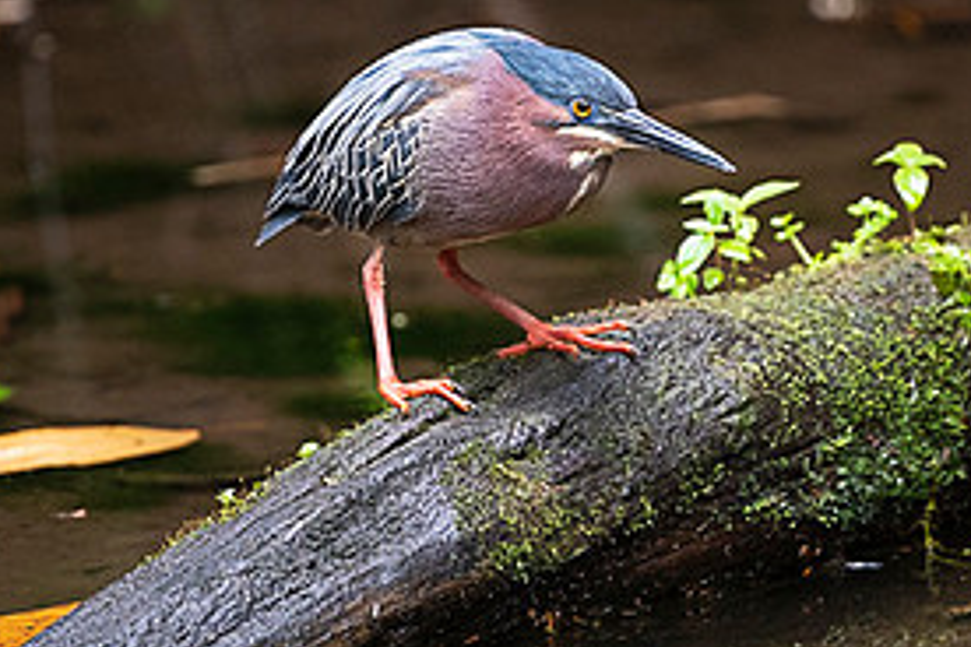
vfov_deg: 1.4
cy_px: 238
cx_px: 599
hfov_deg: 2.1
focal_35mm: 996
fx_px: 26862
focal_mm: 400
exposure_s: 1/250
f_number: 4
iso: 2000
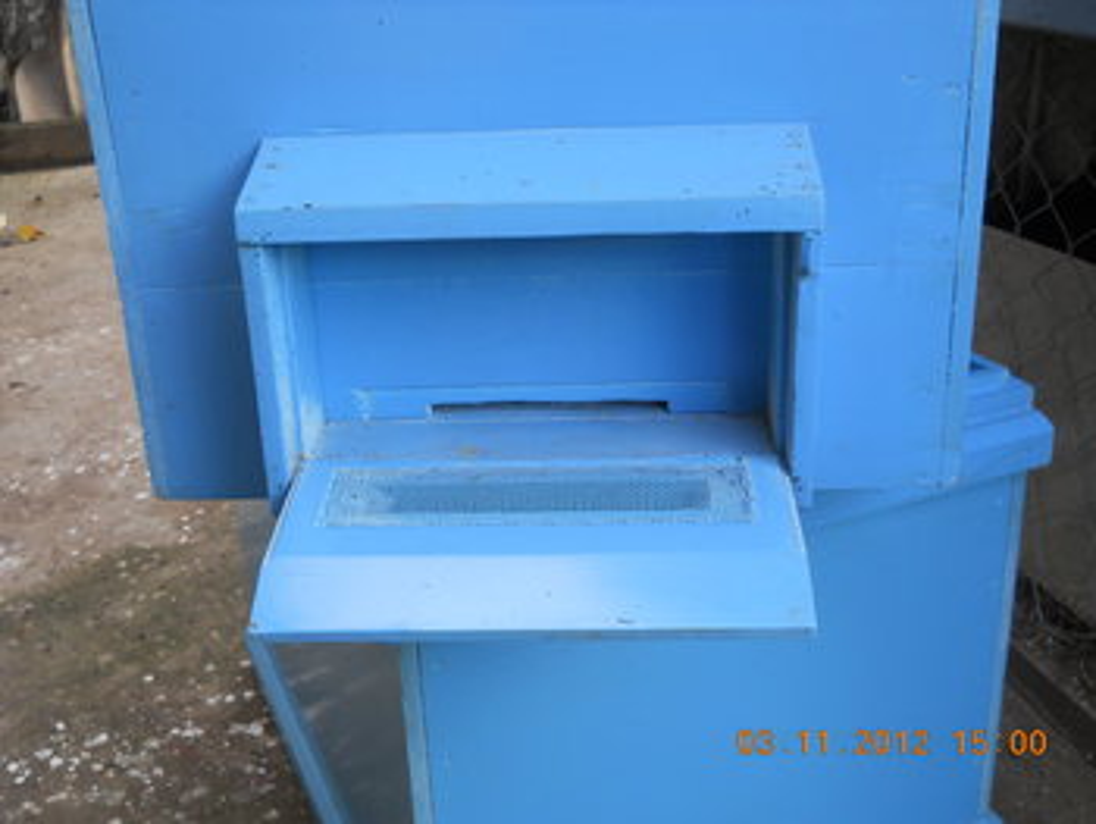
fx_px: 1299
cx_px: 548
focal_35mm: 41
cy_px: 412
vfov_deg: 35.2
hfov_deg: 45.7
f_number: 3.1
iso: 80
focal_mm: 6.72
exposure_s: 1/60
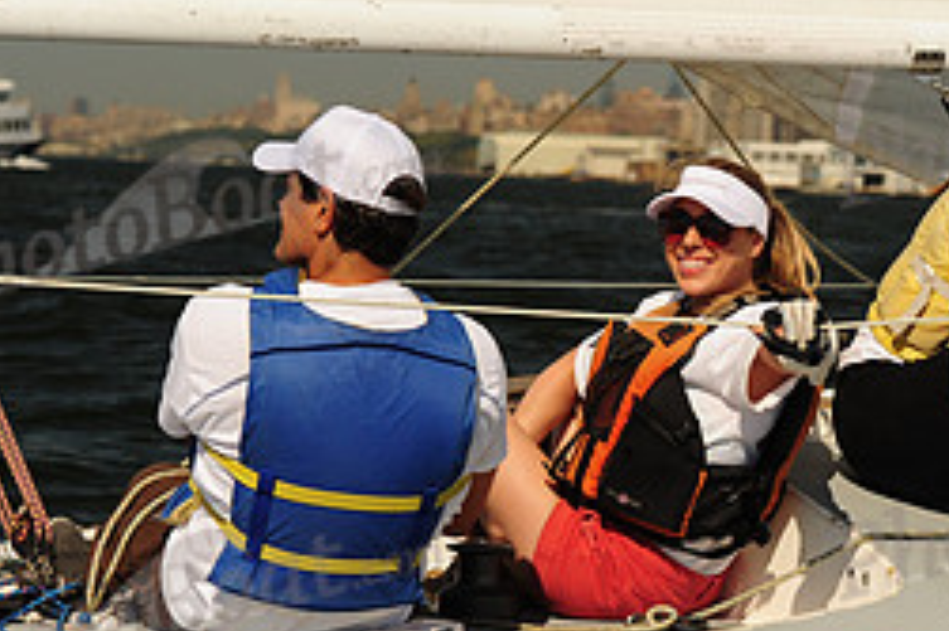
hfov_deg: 12.7
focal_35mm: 162
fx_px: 4268
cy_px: 359
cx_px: 639
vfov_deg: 8.5
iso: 320
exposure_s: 1/1250
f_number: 5.6
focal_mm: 70
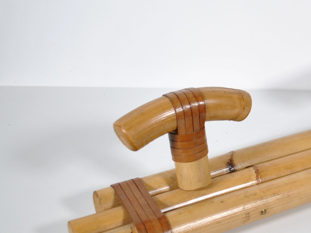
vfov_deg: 23.3
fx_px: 566
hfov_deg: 29.6
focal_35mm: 63
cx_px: 271
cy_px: 133
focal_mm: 20
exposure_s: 1/100
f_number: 4
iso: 200
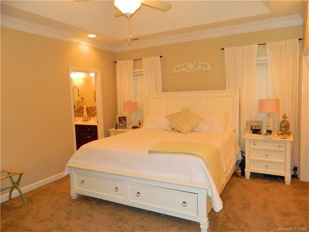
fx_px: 223
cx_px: 154
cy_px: 116
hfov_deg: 69.4
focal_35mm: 25
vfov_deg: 54.9
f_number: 3.1
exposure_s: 1/30
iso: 200
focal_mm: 4.5
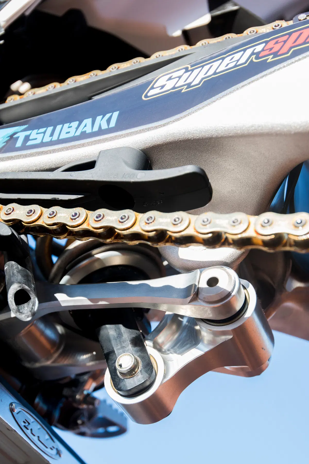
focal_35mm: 52
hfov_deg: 25.8
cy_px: 232
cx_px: 154
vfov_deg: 37.9
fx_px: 676
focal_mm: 35
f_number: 4
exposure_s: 1/800
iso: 500
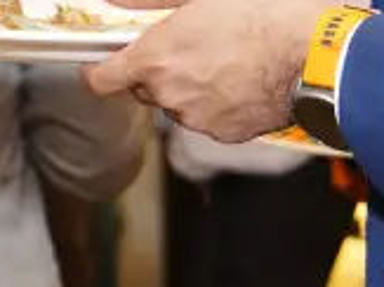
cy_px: -118
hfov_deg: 8.1
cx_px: -99
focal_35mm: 241
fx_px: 2671
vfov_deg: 6.1
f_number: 2.8
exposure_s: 1/60
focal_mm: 34
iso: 640
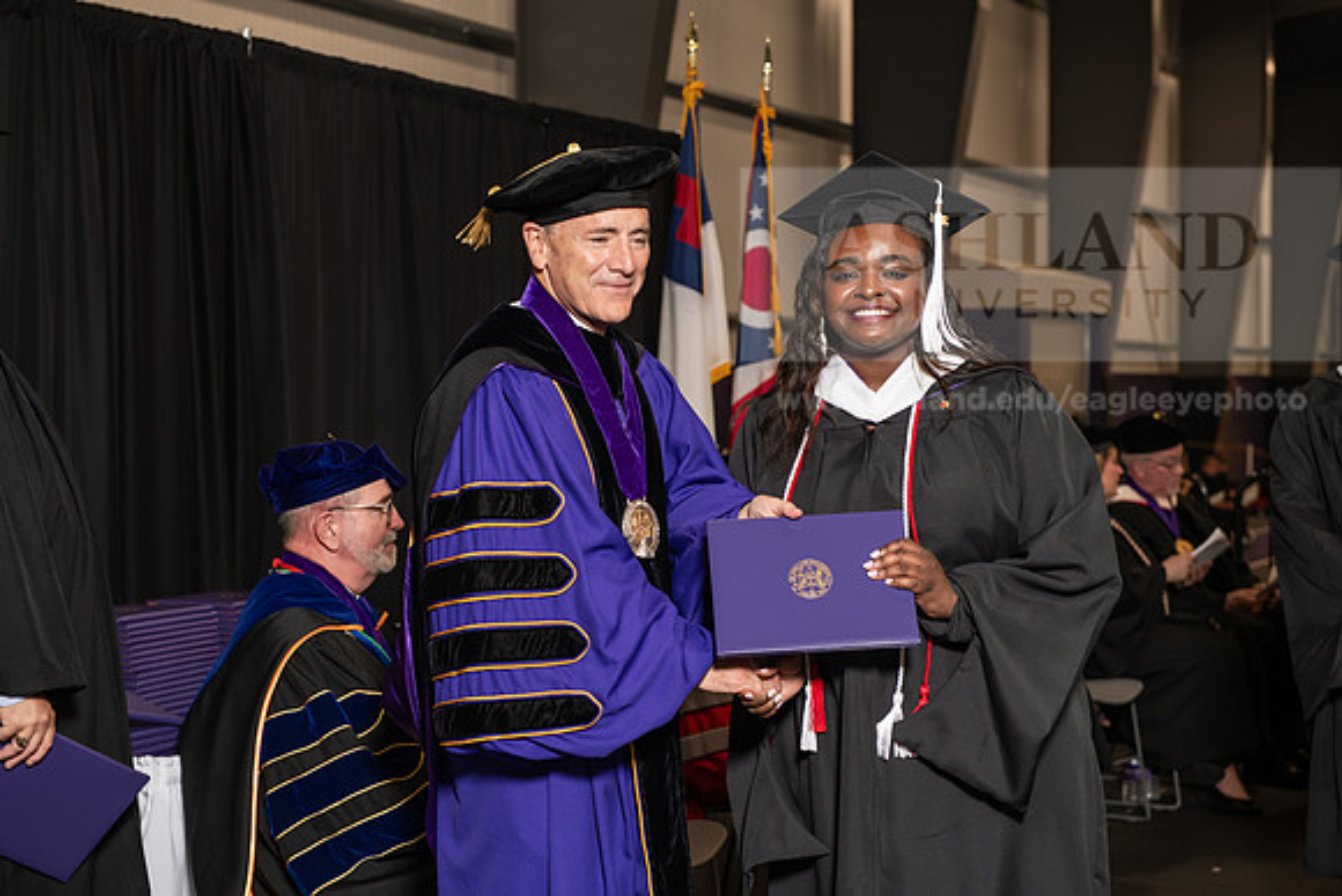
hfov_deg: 30.5
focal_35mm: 66
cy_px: 448
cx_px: 671
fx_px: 2461
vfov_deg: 20.6
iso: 800
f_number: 5
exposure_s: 1/125
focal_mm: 66
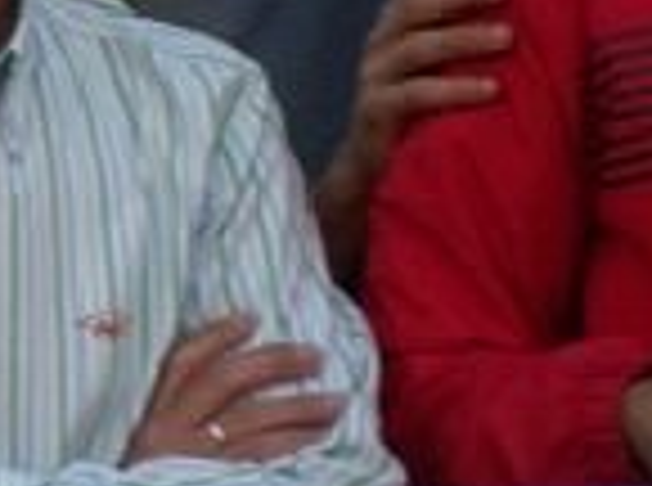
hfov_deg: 11.1
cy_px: 191
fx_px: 3156
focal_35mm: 168
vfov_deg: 8.8
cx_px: -495
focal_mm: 6.3
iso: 200
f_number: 3.1
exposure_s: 1/40.5
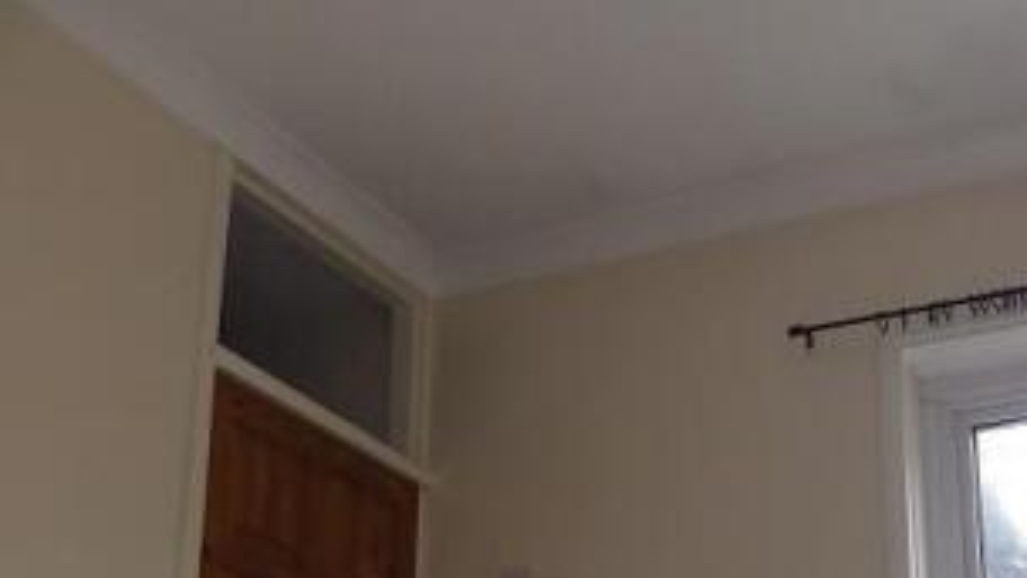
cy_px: 681
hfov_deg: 41.0
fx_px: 1253
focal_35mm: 46
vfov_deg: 23.8
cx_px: 931
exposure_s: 1/45
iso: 160
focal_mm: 4
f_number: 3.1
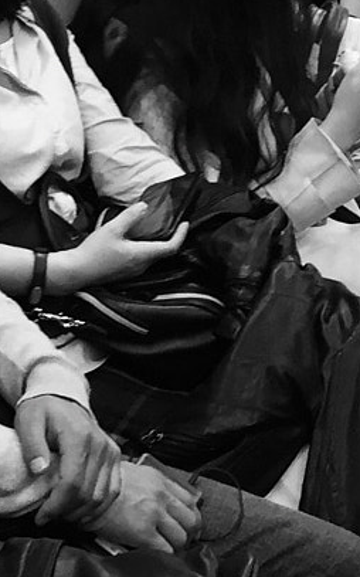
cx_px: 233
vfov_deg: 17.0
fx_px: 1901
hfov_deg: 10.8
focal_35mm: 121
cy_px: 37
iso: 80
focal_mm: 4.15
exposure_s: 1/33
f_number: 2.2
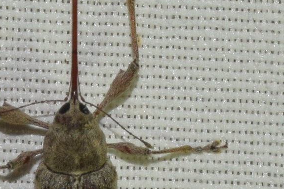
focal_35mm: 350
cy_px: 116
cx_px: 80
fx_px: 2760
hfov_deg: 5.9
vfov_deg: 3.9
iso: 500
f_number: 14
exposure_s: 1/160
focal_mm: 140
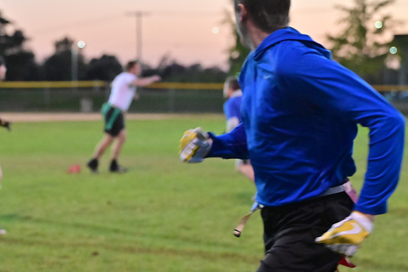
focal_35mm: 157
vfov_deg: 8.7
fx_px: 1780
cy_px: 136
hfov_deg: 13.1
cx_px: 204
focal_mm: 105
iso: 6400
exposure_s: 1/500
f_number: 4
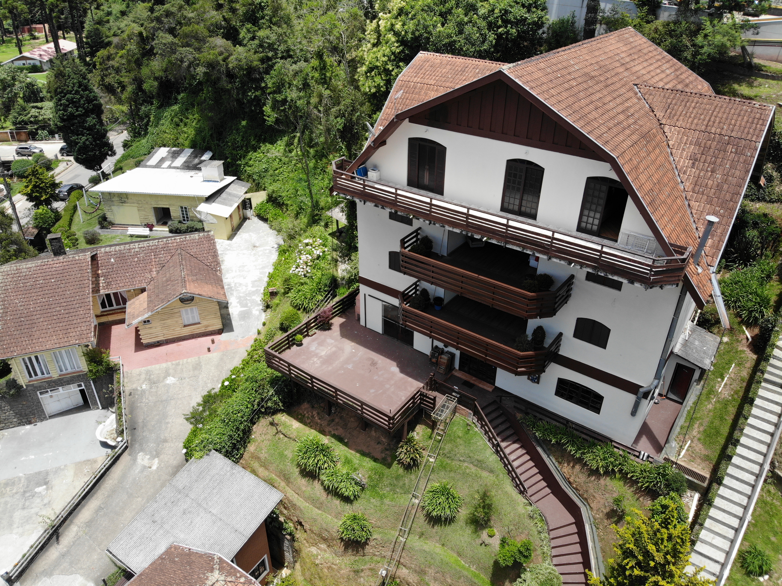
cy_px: 293
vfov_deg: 56.8
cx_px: 391
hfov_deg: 71.6
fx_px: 542
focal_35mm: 24
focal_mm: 4.5
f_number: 2.8
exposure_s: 1/653
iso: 100
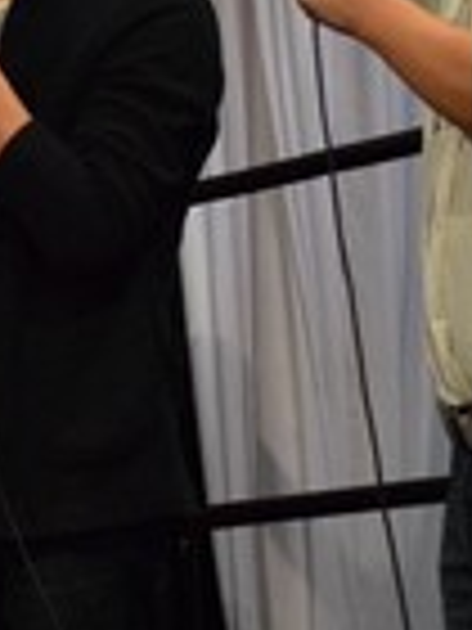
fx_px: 4323
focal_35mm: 238
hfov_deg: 6.2
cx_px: 40
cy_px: 180
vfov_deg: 8.3
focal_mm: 45
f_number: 5
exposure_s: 1/250
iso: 3200
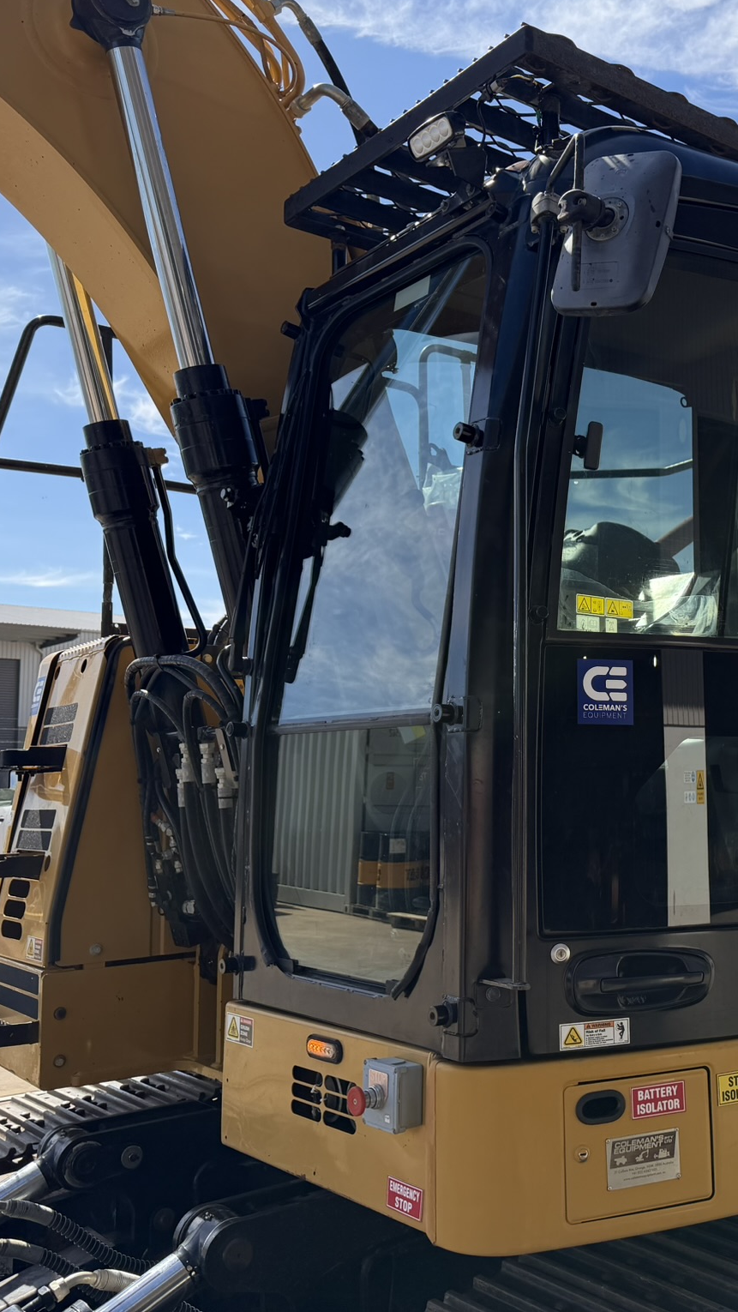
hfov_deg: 32.9
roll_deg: +0.2
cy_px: 654
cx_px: 573
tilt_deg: +4.3
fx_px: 1217
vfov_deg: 56.6
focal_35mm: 35
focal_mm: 6.76
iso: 80
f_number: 1.78
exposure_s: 1/3145
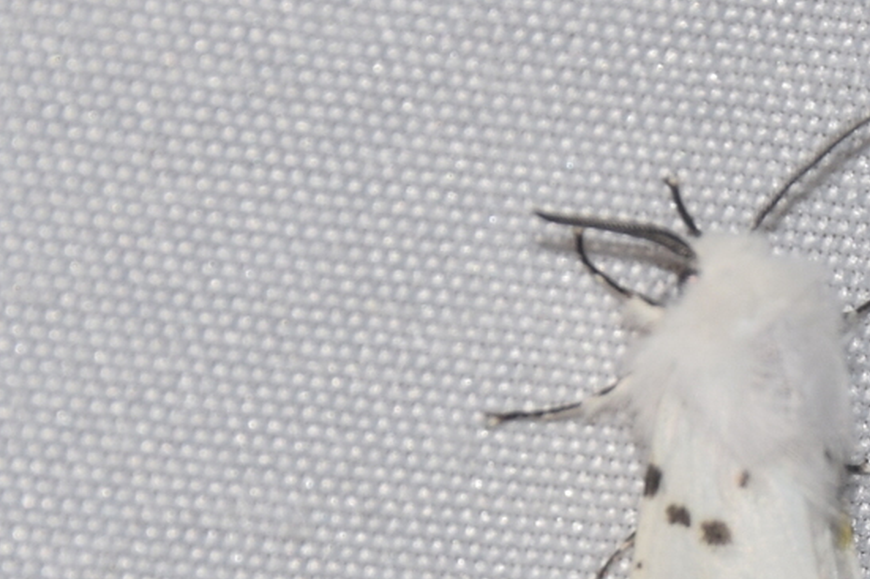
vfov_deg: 3.8
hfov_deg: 5.6
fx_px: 8842
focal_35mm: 366
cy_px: 489
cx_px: 715
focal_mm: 140
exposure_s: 1/160
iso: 100
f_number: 13
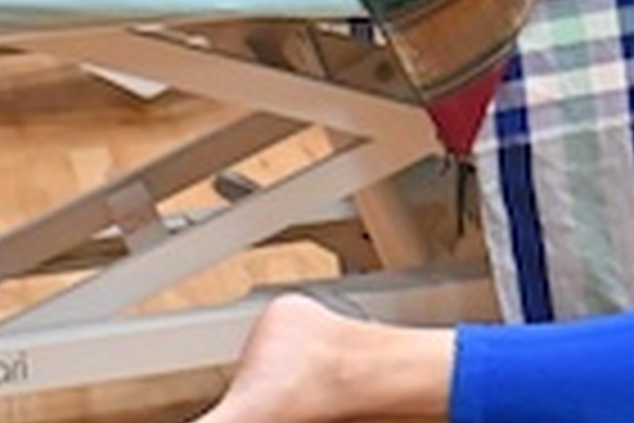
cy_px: -135
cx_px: 1025
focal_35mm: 153
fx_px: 2694
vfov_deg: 8.8
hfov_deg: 12.6
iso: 6400
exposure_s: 1/250
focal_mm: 24
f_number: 4.5
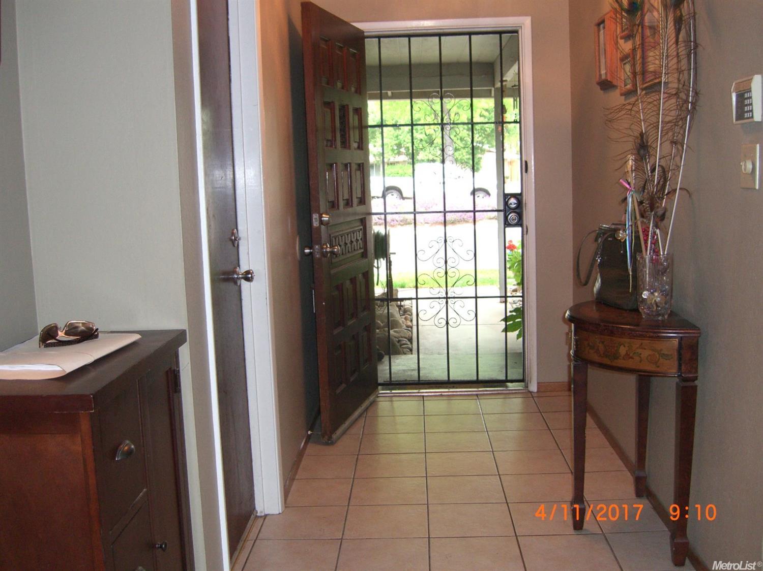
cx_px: 382
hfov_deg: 49.0
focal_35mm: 38
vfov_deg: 37.7
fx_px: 837
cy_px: 286
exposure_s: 1/60
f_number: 2.8
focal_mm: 7.9
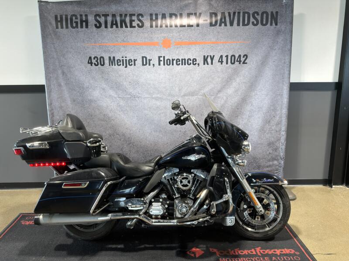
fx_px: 282
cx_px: 174
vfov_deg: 49.7
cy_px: 130
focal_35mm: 28
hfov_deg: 63.4
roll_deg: +0.5
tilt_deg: -11.9
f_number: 1.8
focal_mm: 3
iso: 40
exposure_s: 1/60
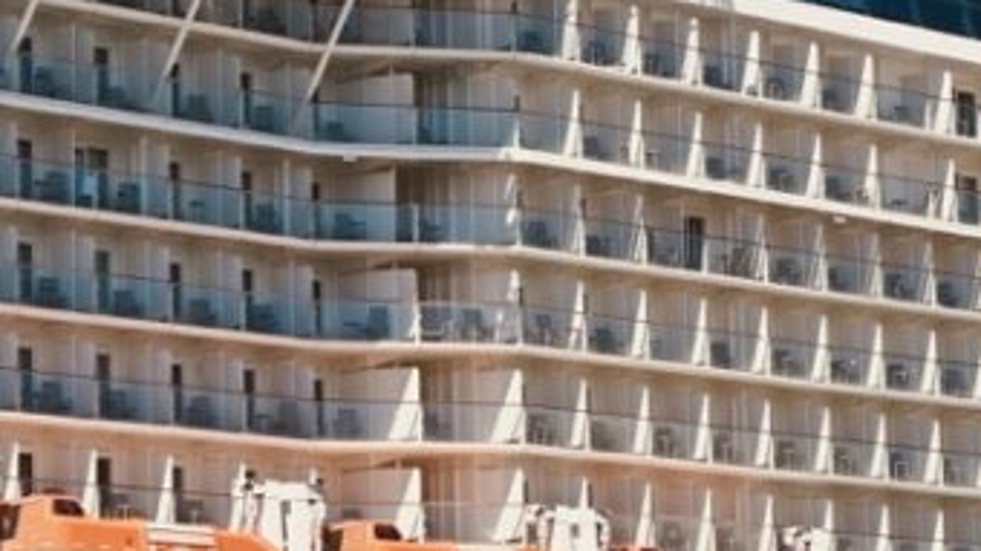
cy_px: 84
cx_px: 897
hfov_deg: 12.2
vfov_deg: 6.9
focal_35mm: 175
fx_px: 4549
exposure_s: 1/500
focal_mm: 31.5
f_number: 8
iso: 100
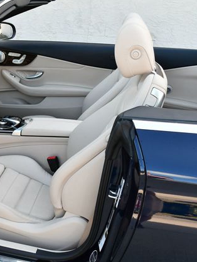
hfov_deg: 26.2
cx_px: 3
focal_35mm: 53
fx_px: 402
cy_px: 128
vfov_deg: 36.1
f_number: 4.5
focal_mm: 18
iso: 400
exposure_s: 1/250
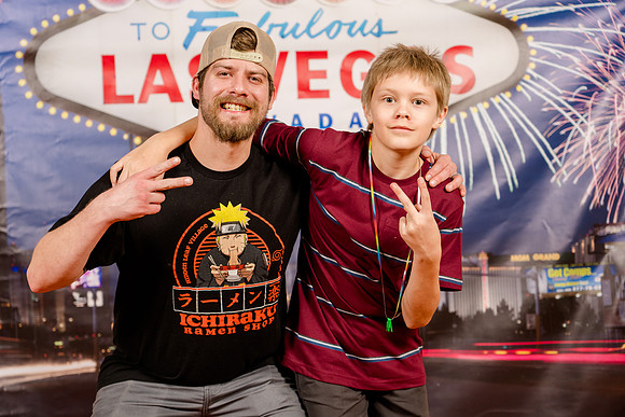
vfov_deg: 15.5
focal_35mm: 88
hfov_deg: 23.1
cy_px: 208
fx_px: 1528
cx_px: 312
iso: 250
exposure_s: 1/125
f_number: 4
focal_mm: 88
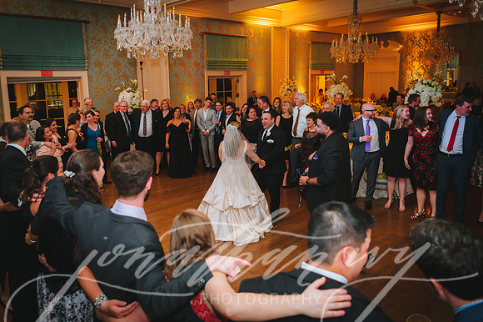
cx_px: 210
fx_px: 394
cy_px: 140
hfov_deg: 62.8
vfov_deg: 44.3
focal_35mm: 29
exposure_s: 1/100
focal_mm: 26
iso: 2500
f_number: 2.8
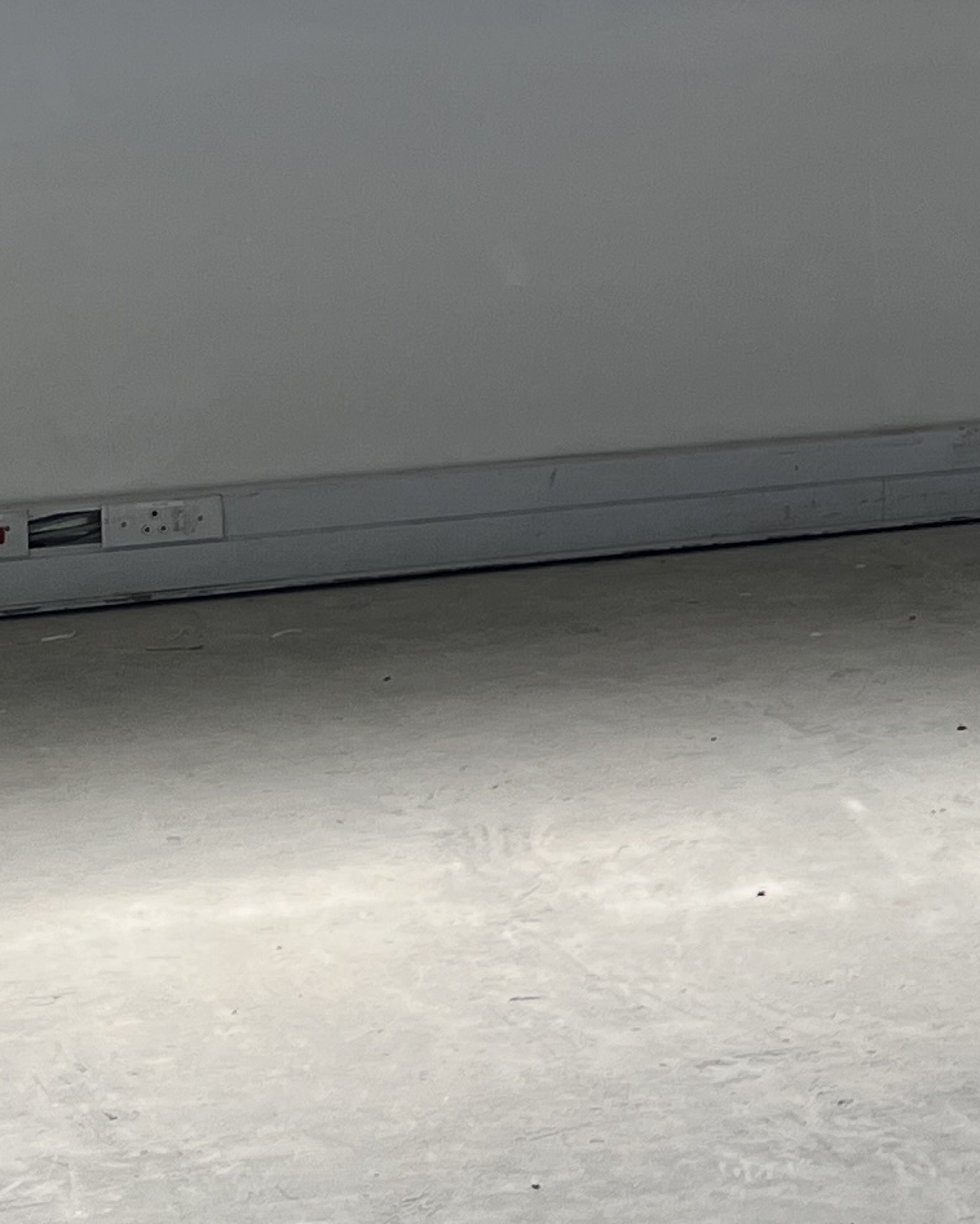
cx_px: 1461
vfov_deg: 17.6
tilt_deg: -7.5
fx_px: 3914
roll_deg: -1.2
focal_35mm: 108
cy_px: 220
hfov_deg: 13.5
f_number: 1.6
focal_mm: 5.1
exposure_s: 1/415
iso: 50
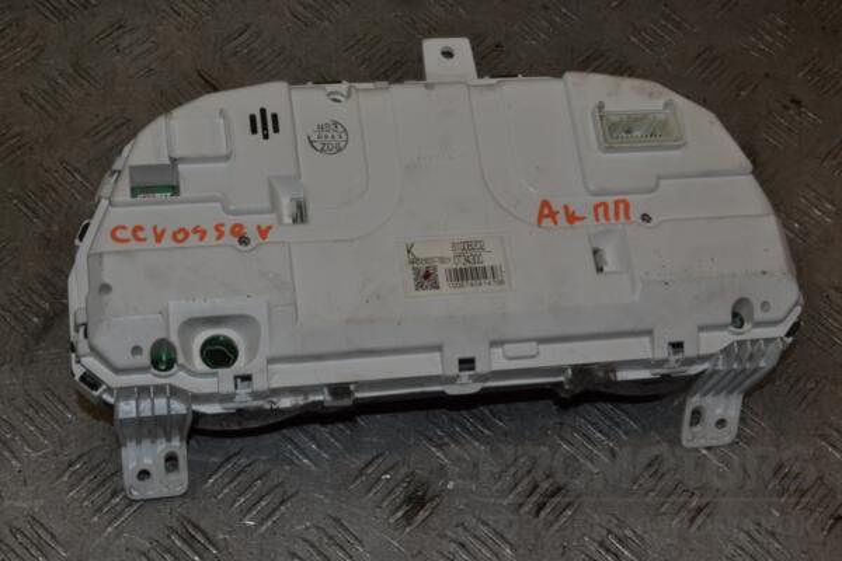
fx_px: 1403
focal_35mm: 60
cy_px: 280
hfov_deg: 33.4
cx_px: 421
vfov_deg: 22.6
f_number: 29
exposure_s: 1/80
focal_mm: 40
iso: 800
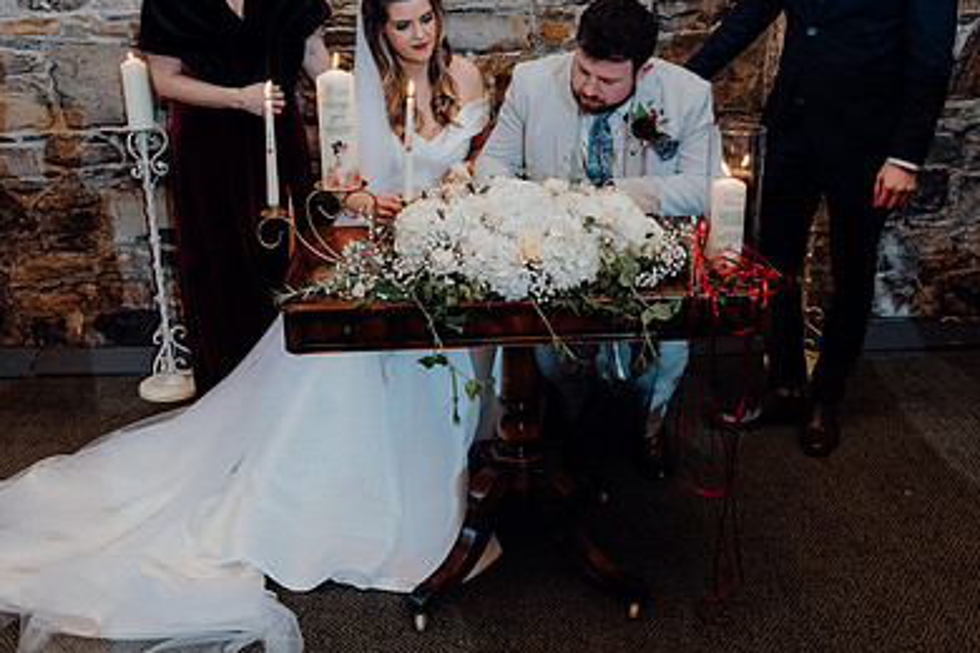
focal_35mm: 37
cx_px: 454
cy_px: 238
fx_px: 1007
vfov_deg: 35.7
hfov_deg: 51.8
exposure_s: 1/200
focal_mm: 24
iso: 2500
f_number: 3.5
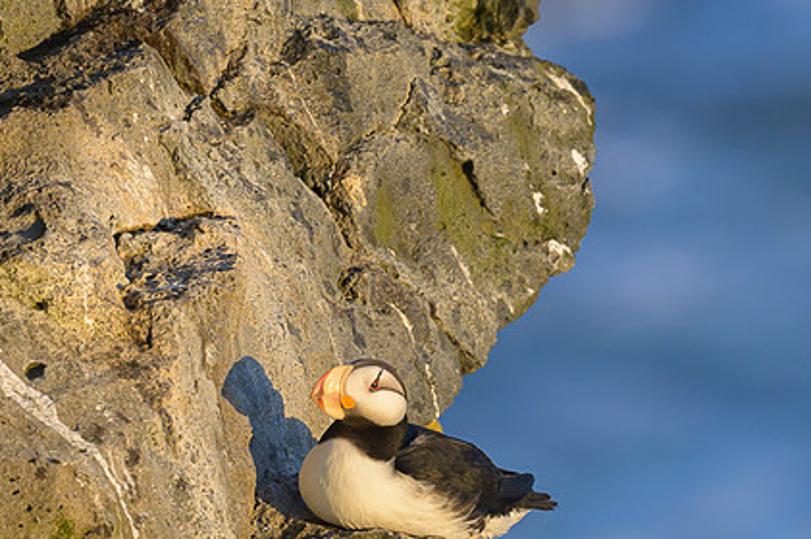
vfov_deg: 1.4
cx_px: 93
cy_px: 326
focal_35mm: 1002
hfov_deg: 2.1
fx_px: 22555
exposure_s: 1/1250
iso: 800
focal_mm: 400
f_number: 5.6
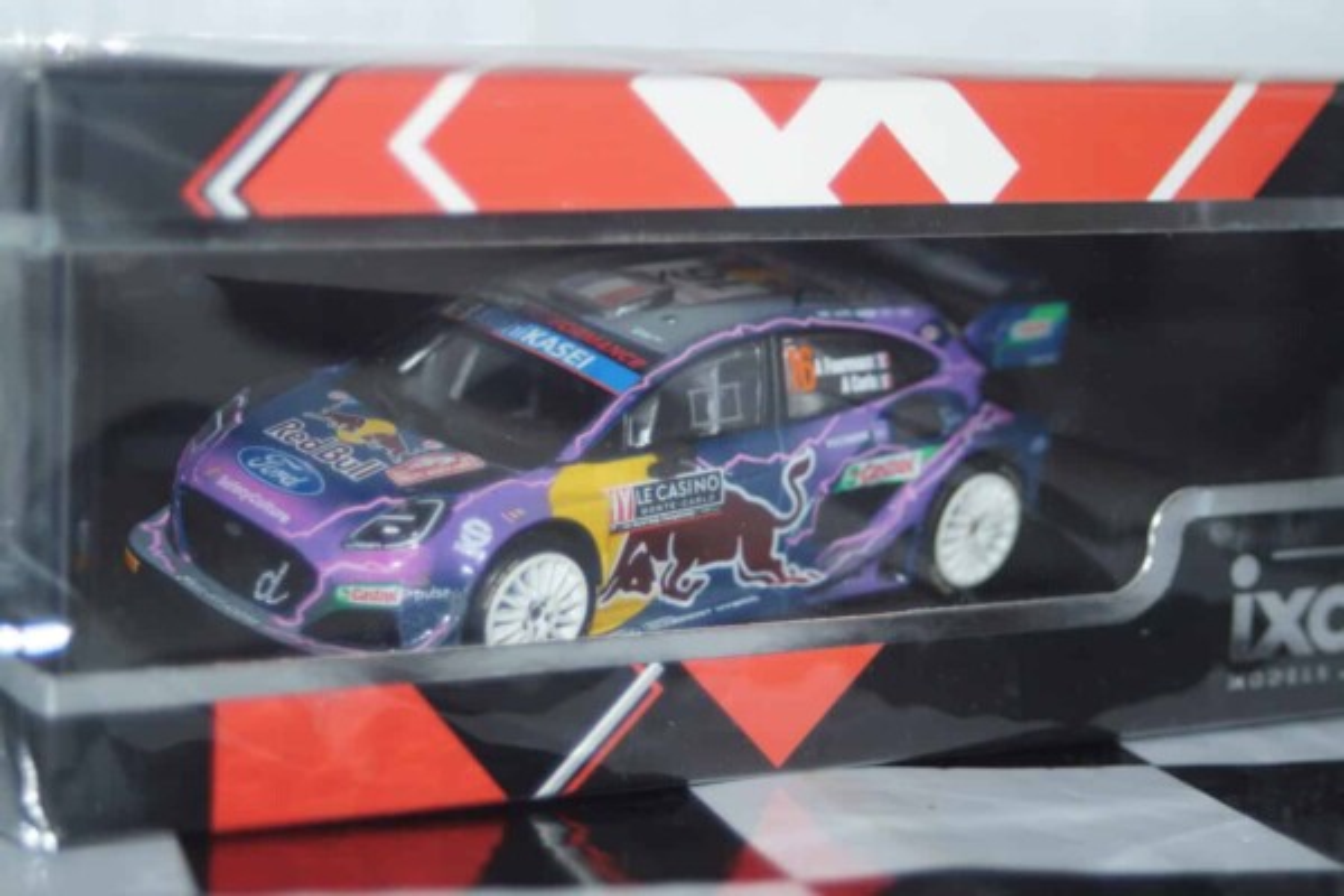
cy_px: 448
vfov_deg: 15.2
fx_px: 3360
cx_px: 672
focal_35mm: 90
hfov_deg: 22.6
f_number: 5.6
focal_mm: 60
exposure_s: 1/80
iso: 320
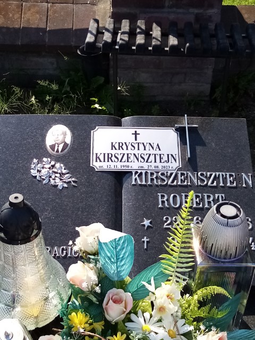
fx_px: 255
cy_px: 170
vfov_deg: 67.3
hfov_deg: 53.1
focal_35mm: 26
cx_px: 128
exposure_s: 1/778
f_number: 1.8
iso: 106
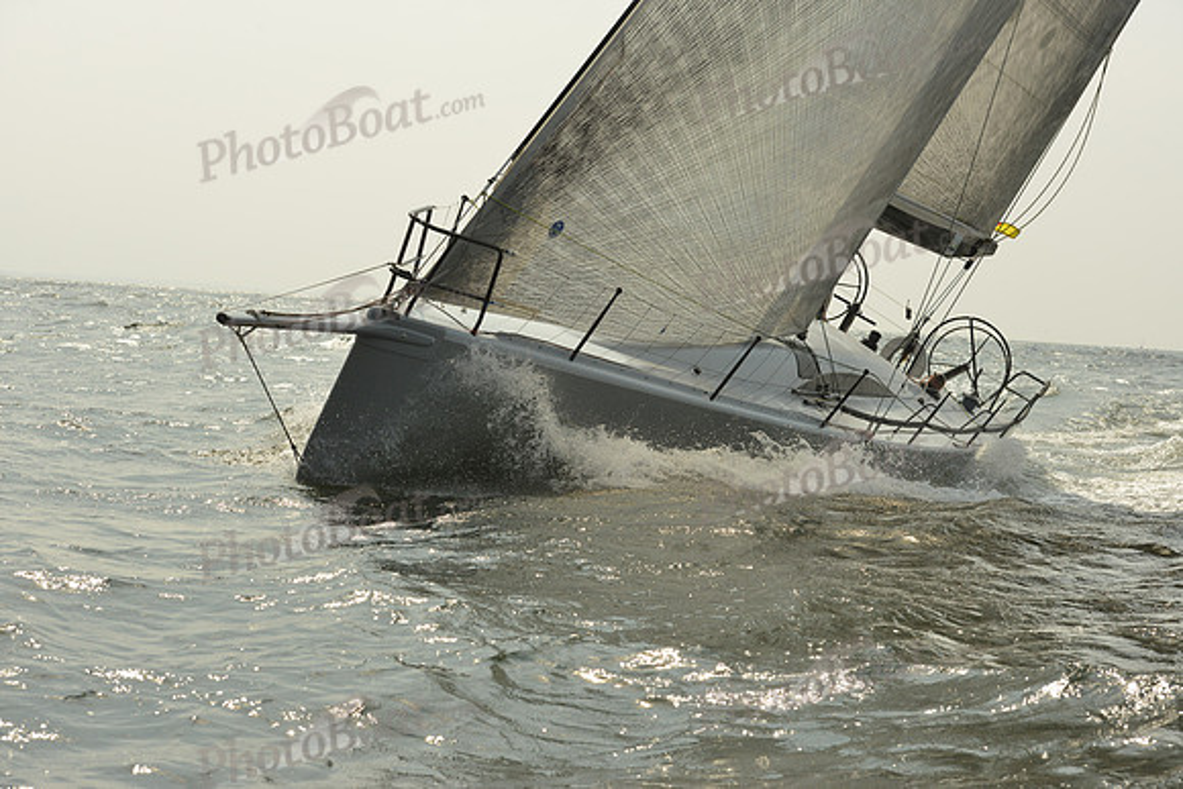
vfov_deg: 19.5
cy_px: 394
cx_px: 592
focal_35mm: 70
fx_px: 2301
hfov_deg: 28.8
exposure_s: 1/1250
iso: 320
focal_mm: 70
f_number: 9
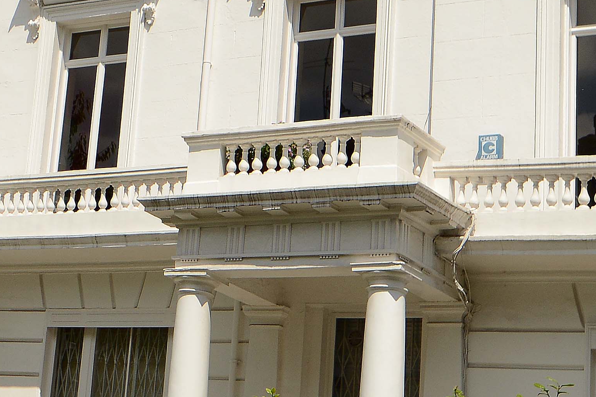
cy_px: 79
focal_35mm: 96
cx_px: -91
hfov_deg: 20.1
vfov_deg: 14.2
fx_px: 1589
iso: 200
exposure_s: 1/2500
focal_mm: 20
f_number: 5
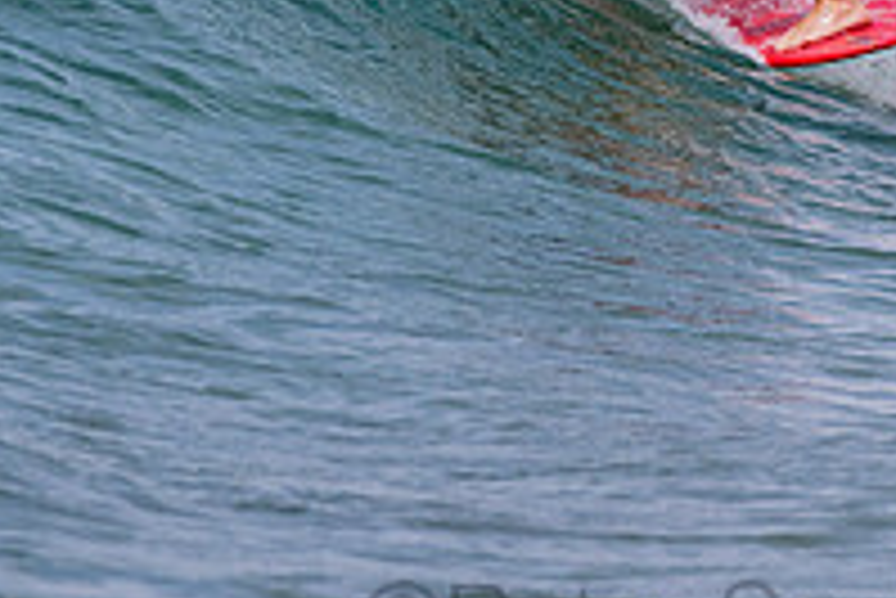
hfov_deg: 1.4
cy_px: -124
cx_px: 711
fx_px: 36288
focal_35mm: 1457
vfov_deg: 0.9
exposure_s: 1/1250
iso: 500
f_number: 5.6
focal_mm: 500
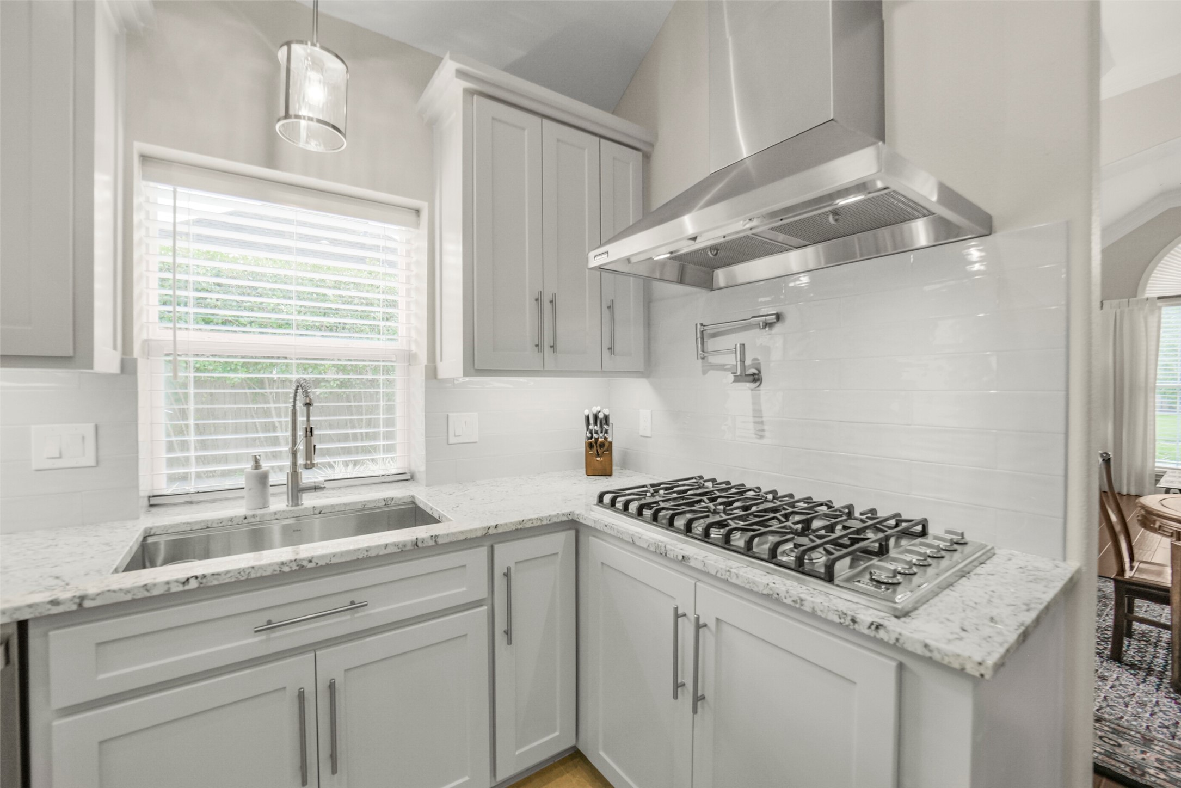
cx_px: 590
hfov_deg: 104.2
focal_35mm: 14
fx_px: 459
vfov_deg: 81.2
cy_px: 394
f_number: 5
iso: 500
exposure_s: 1/200
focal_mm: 14
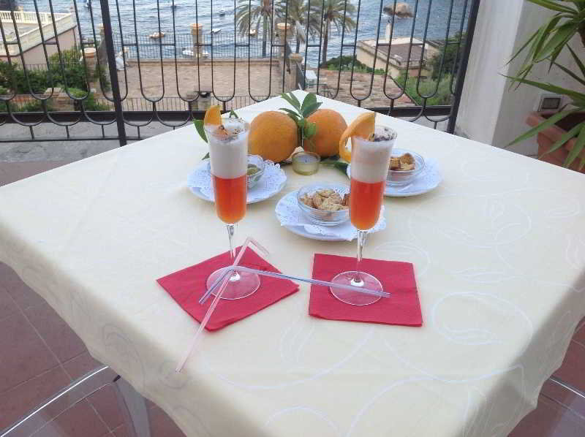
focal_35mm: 35
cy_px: 218
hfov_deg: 52.7
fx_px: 591
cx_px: 292
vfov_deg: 40.6
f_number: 2.4
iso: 50
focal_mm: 4.28
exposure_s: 1/288
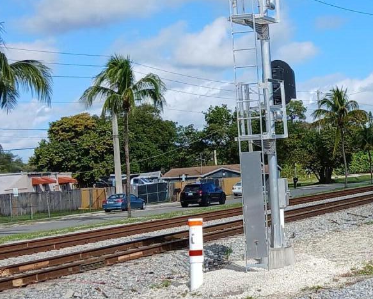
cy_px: 129
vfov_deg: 17.7
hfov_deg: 21.0
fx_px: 961
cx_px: 402
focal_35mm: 87
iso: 20
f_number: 1.8
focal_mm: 3.98
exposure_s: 1/742
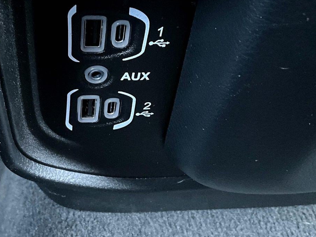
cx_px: 118
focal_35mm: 51
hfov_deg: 37.3
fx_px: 465
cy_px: 76
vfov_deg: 28.3
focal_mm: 3
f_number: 1.8
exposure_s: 1/15
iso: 800
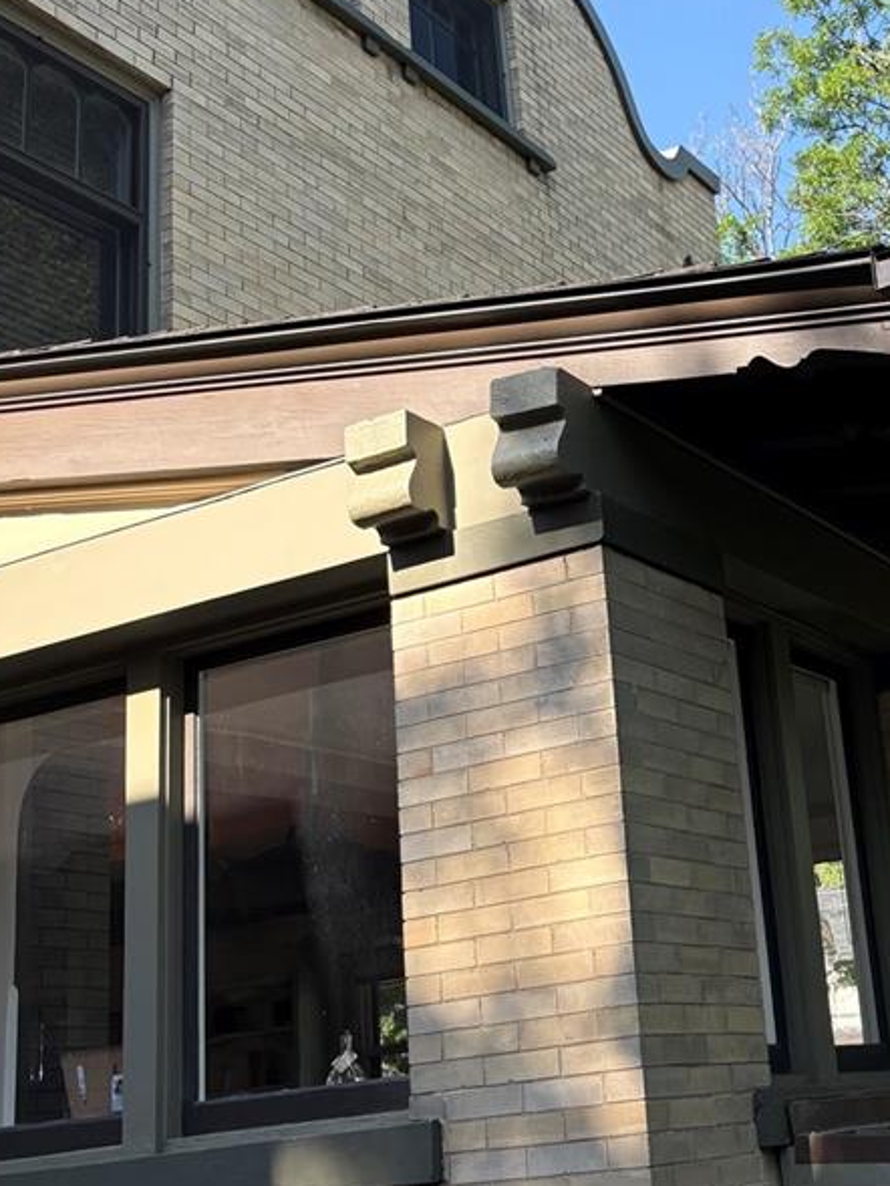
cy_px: 505
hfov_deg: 27.0
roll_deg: +6.8
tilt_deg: +18.6
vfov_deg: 36.1
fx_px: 1816
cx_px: 719
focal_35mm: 53
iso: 50
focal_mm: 5.96
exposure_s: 1/756
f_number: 1.6
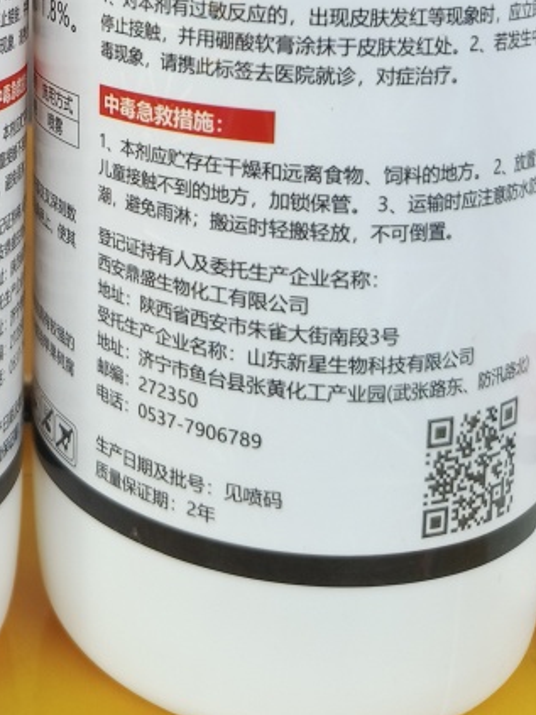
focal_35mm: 58
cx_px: 3
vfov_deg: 28.9
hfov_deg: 24.1
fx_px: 1198
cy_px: -134
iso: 319
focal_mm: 5.56
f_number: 1.88
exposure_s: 1/100
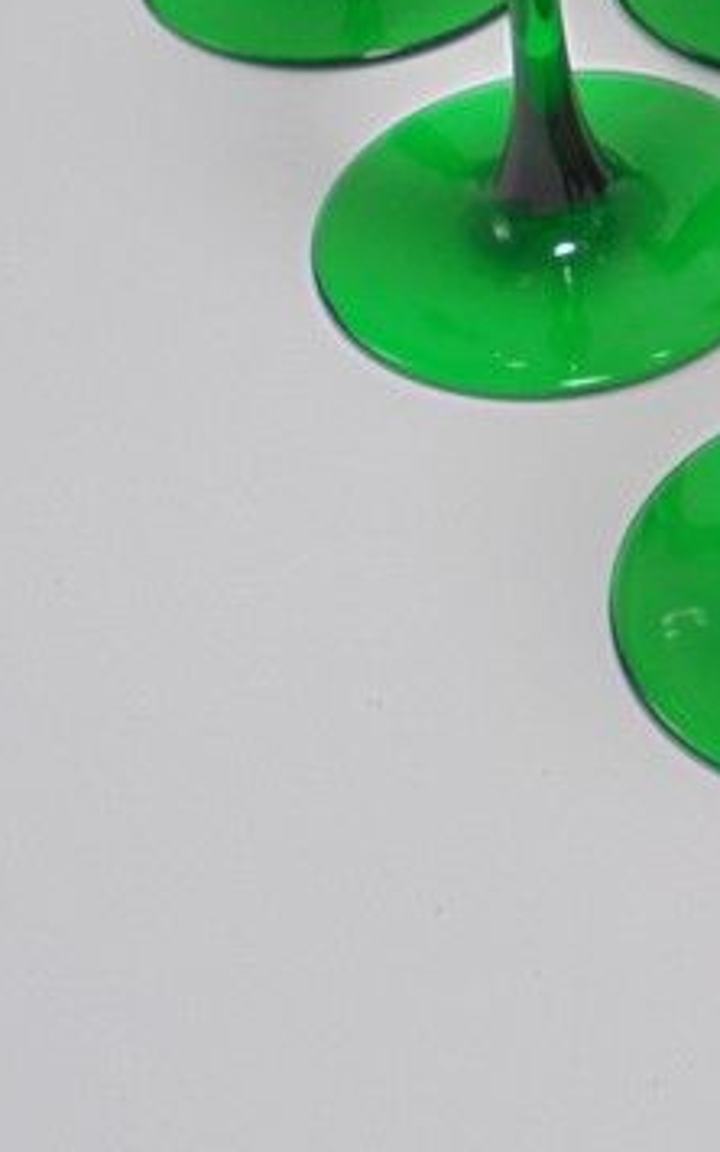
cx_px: 962
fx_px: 3201
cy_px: -140
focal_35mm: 102
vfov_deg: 19.5
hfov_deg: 12.4
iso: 100
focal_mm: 6.9
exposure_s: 1/60
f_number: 4.2
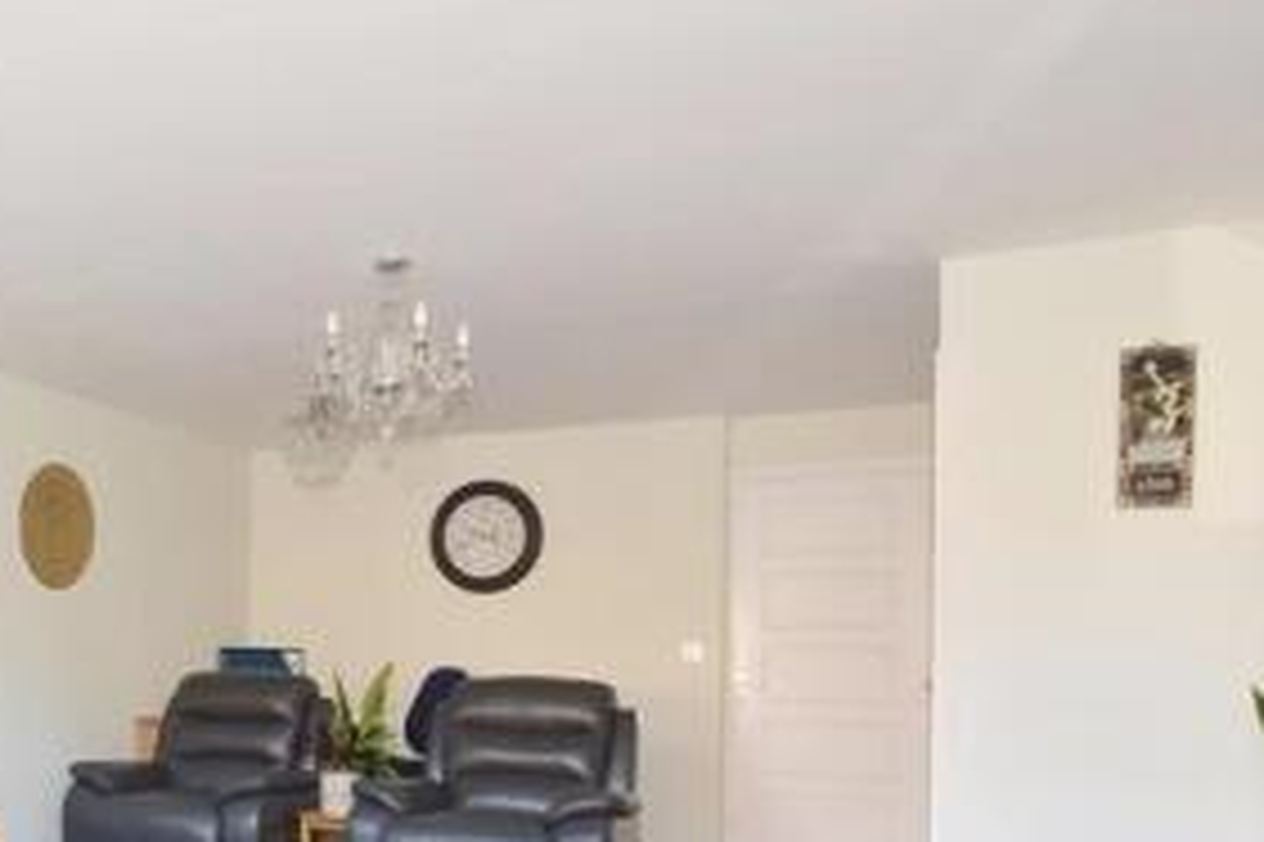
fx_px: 1228
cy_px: 637
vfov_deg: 36.9
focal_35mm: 35
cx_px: 76
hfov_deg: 47.6
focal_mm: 10
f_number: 5.6
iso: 500
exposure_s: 1/60
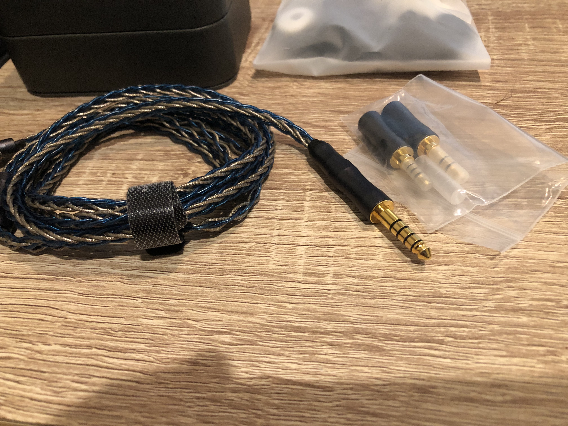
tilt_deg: -45.4
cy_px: 213
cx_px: 284
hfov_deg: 63.4
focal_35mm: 28
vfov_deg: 49.7
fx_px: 459
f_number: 1.8
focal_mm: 3.99
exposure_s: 1/12
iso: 100
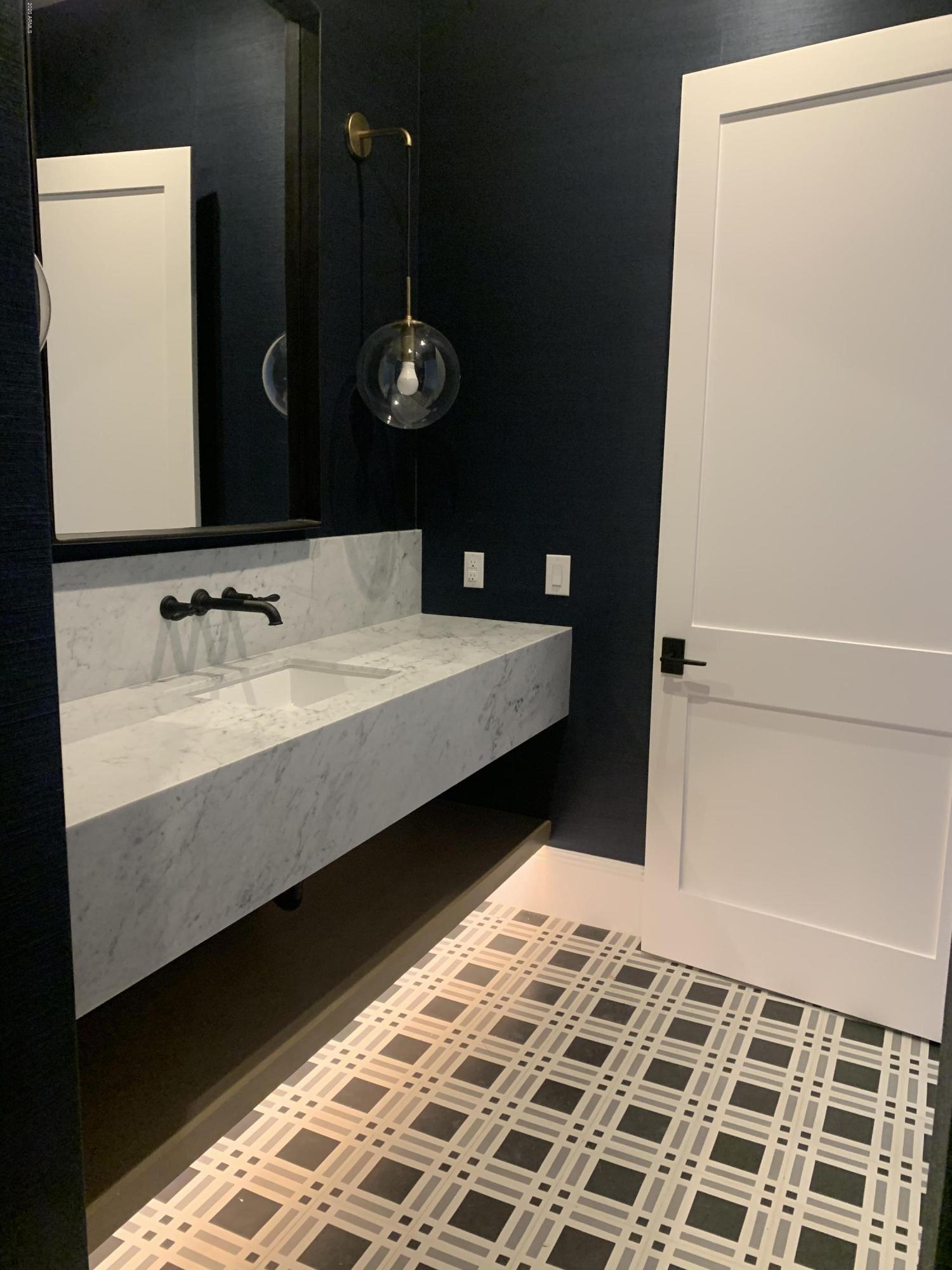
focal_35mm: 26
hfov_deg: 53.1
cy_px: 635
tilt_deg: -9.8
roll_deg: -1.0
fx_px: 953
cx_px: 476
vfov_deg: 67.3
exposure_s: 1/60
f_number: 1.8
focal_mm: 4.25
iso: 320
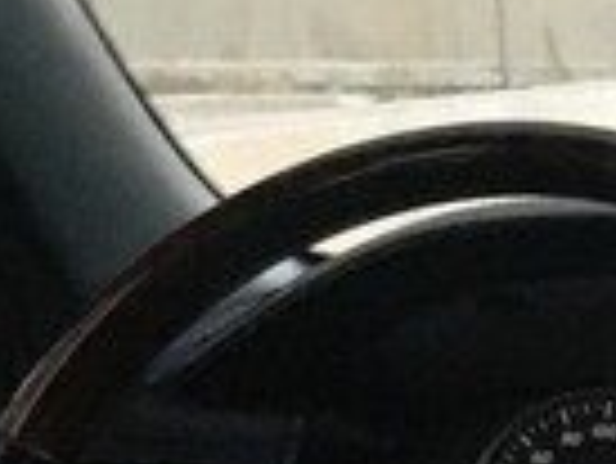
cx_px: 1313
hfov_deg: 12.2
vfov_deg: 10.1
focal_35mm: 140
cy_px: 782
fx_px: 2494
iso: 320
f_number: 2.2
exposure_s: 1/17
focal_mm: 4.15
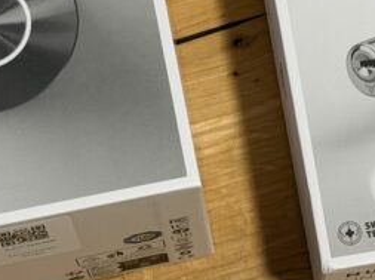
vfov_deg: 8.6
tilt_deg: -70.7
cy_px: 57
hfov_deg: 11.4
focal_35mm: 171
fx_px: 1850
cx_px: 409
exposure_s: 1/60
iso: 250
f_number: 1.78
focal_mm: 6.76
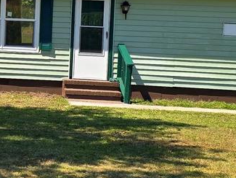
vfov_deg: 14.4
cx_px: -106
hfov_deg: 17.5
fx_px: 696
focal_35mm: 102
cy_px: 23
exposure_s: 1/536
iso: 12
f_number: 1.7
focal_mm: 6.3
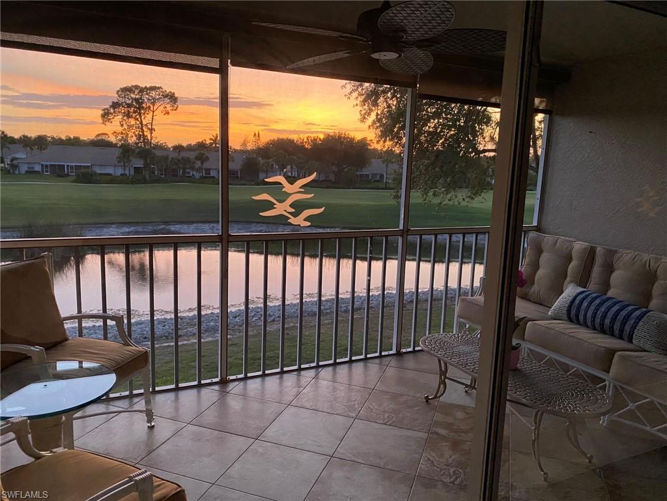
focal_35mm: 26
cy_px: 250
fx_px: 501
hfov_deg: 67.3
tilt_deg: -9.8
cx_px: 334
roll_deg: -1.6
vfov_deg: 53.1
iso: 640
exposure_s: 1/36
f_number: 1.8
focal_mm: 4.25
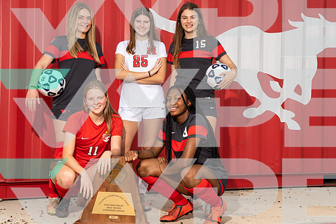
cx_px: 181
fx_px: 560
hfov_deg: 33.4
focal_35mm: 60
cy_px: 108
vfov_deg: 22.6
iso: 200
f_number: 8
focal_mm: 47
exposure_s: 1/250
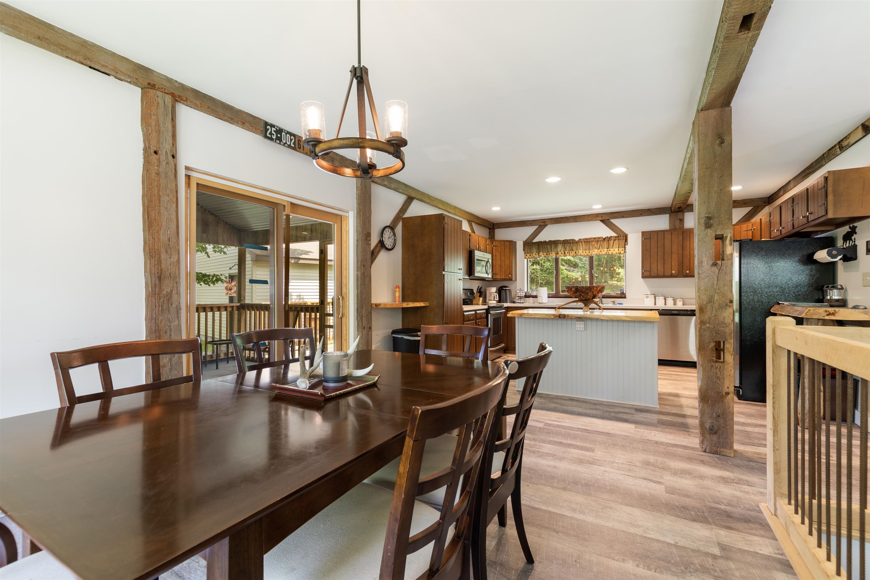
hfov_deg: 100.4
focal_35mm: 15
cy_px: 290
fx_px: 362
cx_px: 435
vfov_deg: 77.3
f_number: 7.1
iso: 100
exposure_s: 1/4
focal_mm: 10
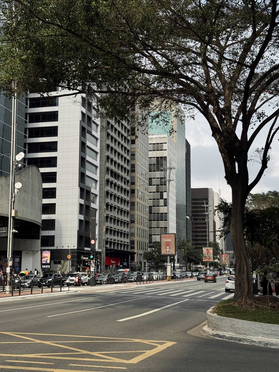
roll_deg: -0.9
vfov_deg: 39.7
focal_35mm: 48
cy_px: 186
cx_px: 140
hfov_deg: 30.3
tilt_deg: +10.5
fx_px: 516
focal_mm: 6.76
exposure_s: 1/2415
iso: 64
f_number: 1.78
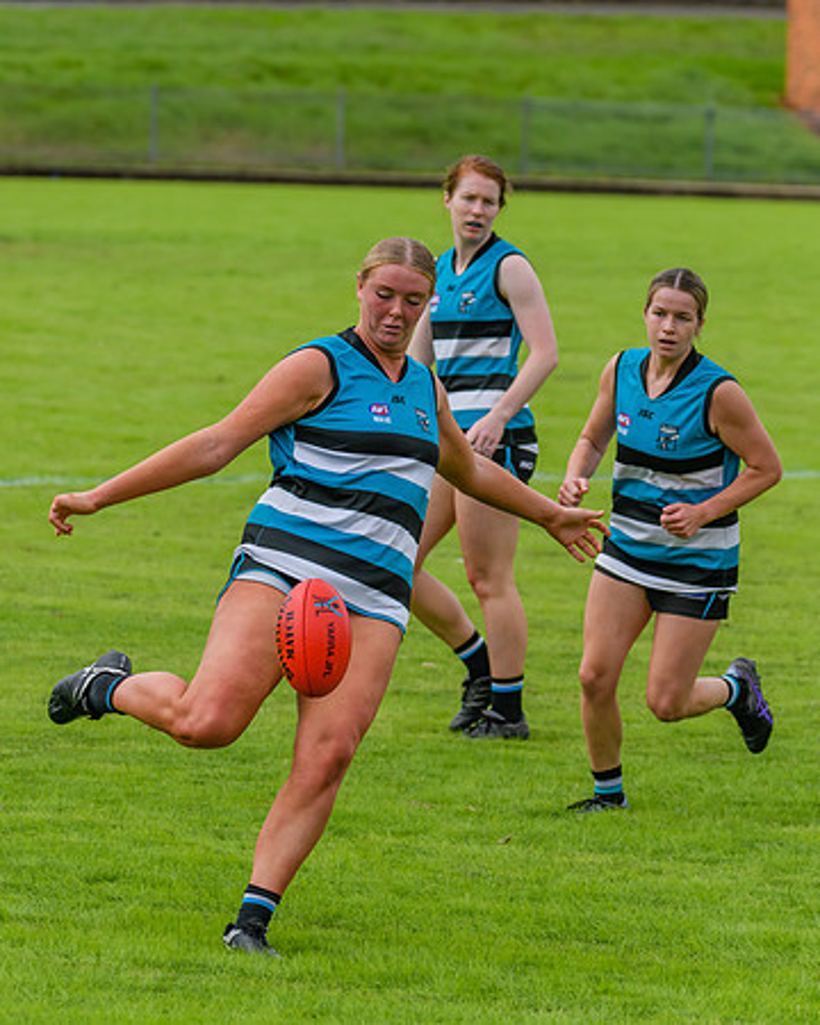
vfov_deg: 6.0
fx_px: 9740
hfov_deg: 4.8
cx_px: 310
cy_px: 494
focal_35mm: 321
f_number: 6.3
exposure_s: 1/2000
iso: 800
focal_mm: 220
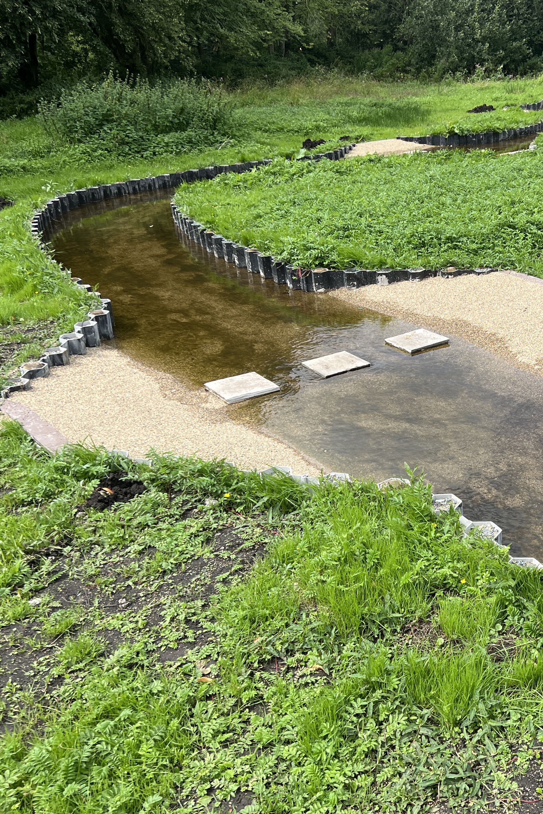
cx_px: 456
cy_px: 404
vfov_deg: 51.9
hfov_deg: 34.5
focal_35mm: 37
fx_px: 837
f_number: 1.5
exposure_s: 1/2123
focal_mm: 5.7
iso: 50
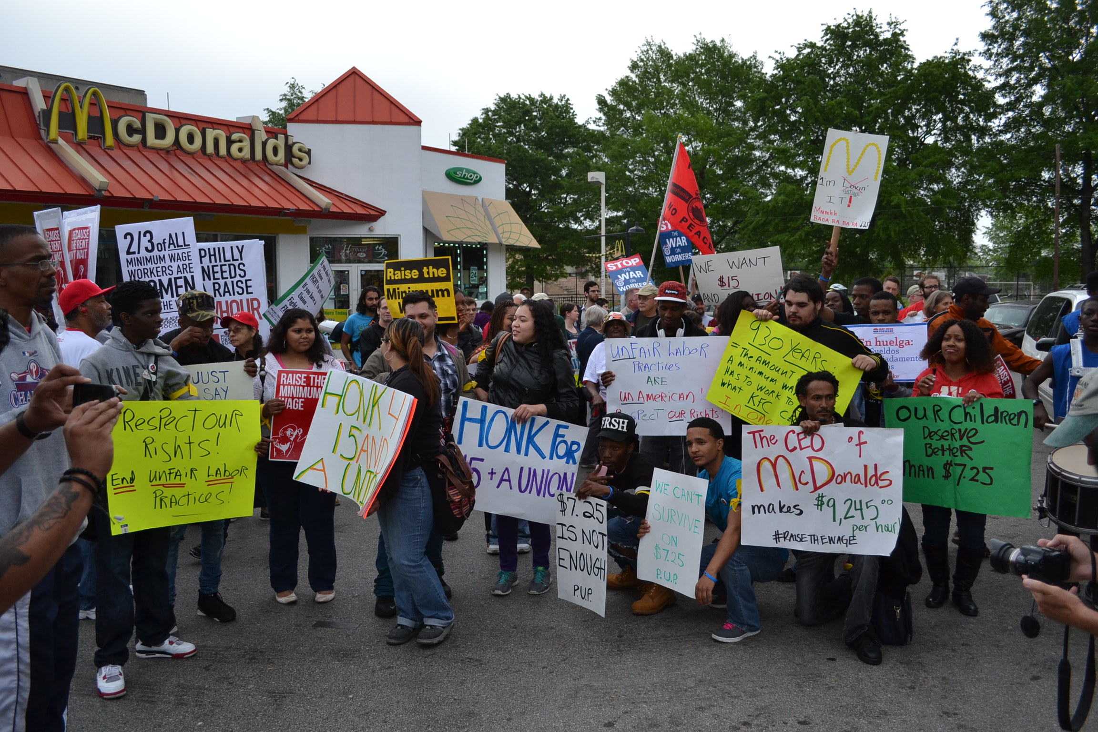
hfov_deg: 67.4
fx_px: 823
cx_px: 549
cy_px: 366
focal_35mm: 27
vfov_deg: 47.9
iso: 400
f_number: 4
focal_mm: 18
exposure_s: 1/1600
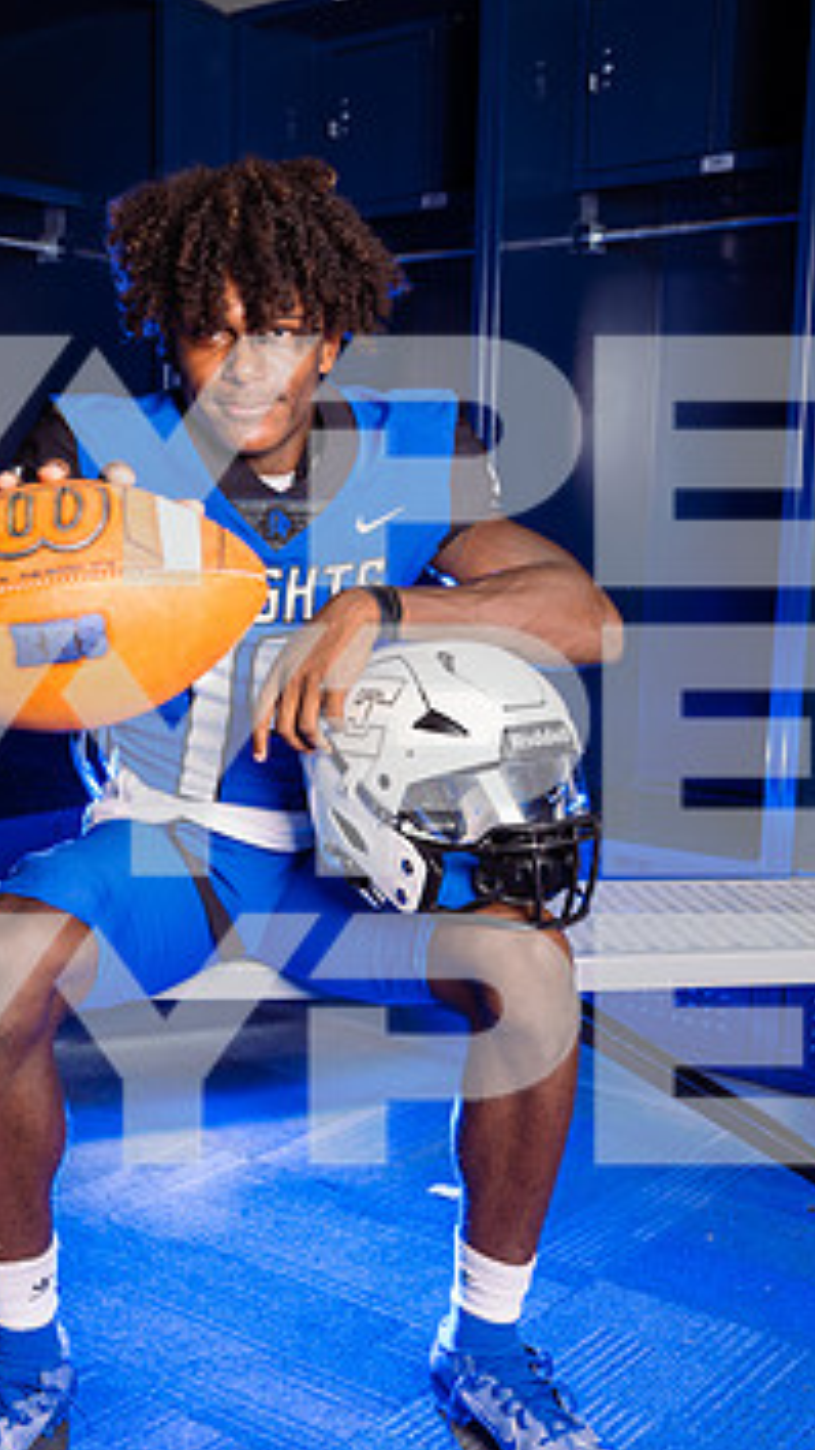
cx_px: 270
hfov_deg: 26.9
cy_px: 754
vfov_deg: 46.4
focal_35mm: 44
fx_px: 1691
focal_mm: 33
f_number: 3.5
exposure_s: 1/250
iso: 320
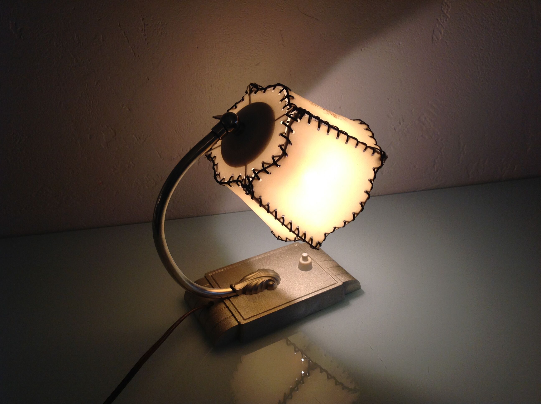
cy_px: 202
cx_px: 270
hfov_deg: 52.7
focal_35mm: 35
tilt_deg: -30.3
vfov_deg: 40.6
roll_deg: +1.4
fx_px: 546
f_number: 2.4
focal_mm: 4.28
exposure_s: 1/100
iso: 80
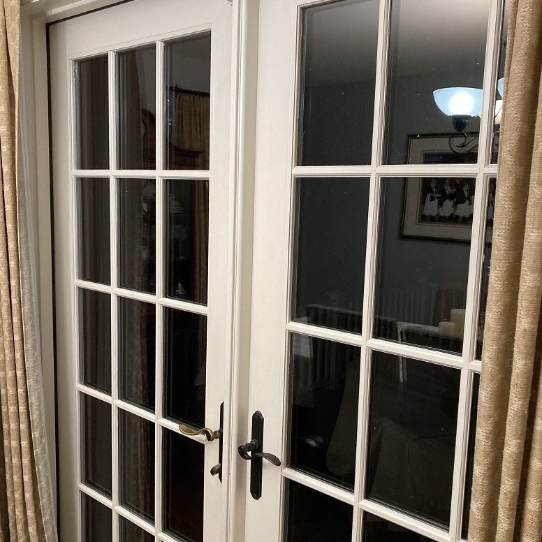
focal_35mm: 34
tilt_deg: -7.5
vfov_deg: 48.4
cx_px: 263
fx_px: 602
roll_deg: -0.8
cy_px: 285
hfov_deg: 48.4
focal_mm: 3.99
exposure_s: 1/60
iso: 160
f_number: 1.8
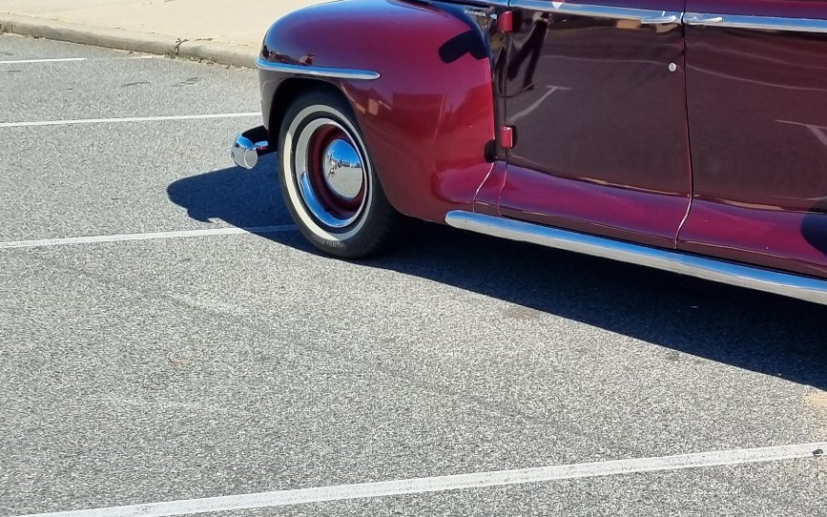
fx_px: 1375
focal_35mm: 61
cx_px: 881
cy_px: 14
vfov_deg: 20.7
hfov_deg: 30.4
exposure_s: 1/2488
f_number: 1.8
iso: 50
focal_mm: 5.4
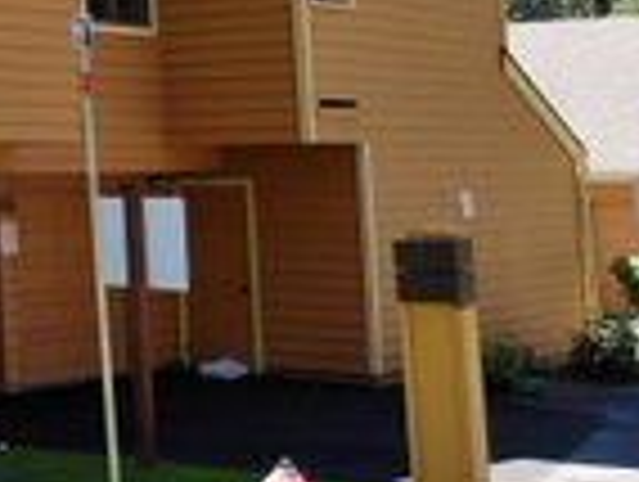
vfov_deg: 16.0
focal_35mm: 90
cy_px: -50
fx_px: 1664
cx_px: -508
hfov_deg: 17.6
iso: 50
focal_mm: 4.69
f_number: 1.8
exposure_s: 1/775
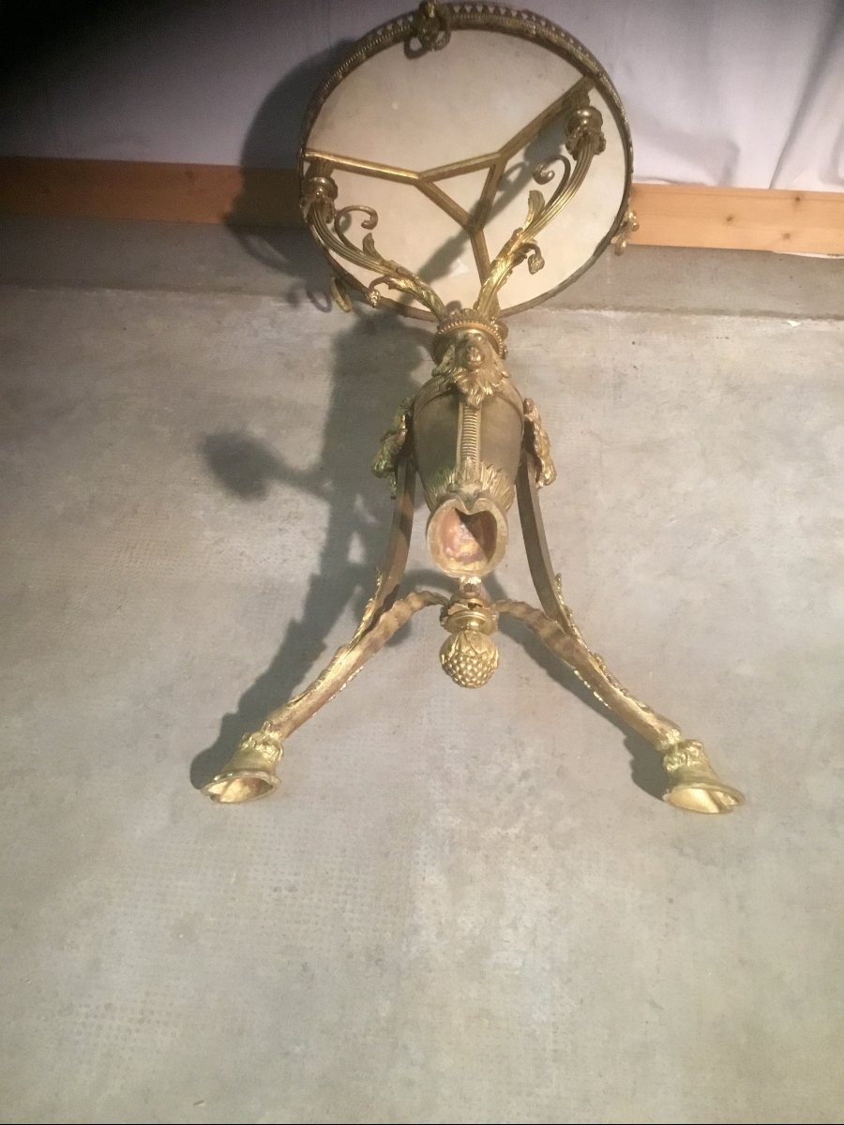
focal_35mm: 31
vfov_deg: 58.4
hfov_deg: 45.4
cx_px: 422
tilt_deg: -48.3
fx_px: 1008
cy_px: 562
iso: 200
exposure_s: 1/25
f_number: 2.4
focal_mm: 3.3
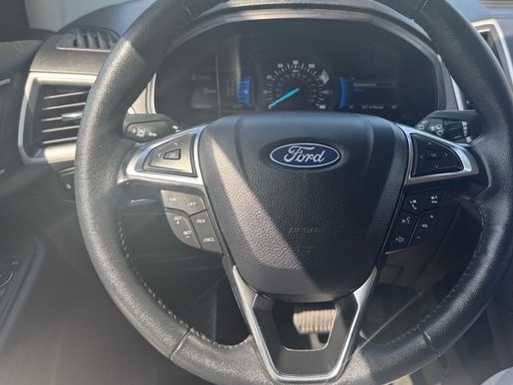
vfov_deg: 46.6
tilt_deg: -27.3
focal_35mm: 30
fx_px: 445
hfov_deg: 59.7
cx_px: 296
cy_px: 158
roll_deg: +0.8
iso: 80
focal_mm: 6.76
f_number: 1.78
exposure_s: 1/343
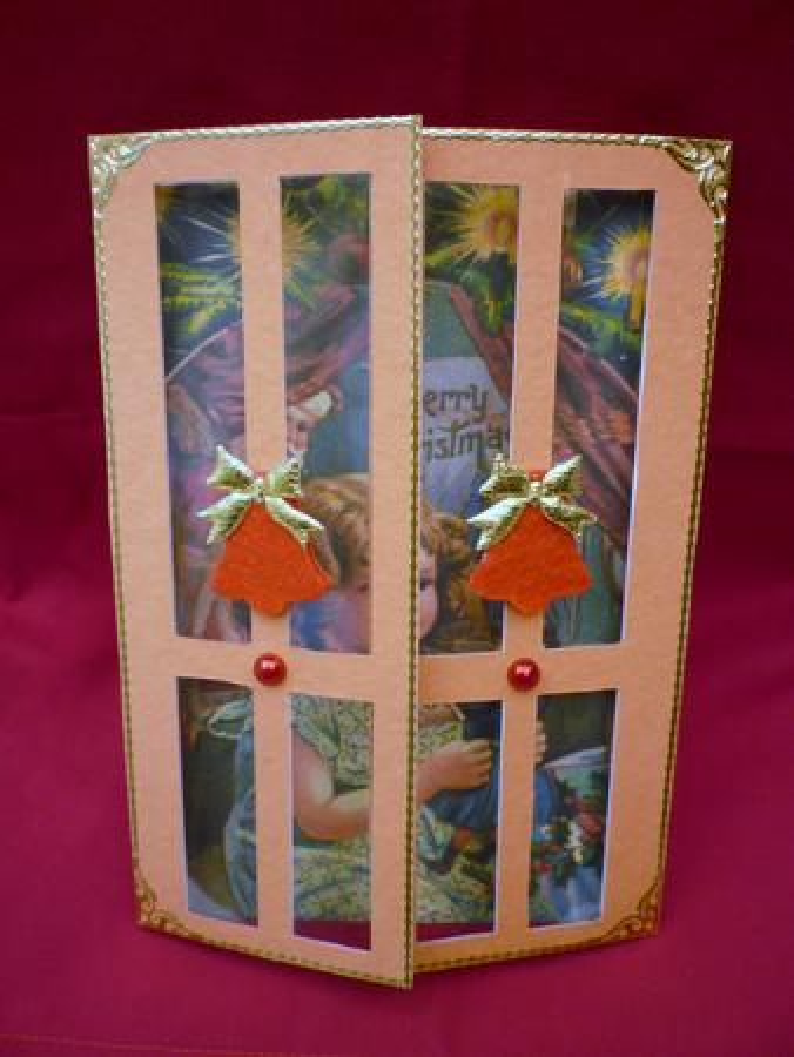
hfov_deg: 48.3
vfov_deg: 61.6
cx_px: 397
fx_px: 886
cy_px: 528
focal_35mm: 29
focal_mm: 5.2
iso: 80
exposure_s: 1/60
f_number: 3.3
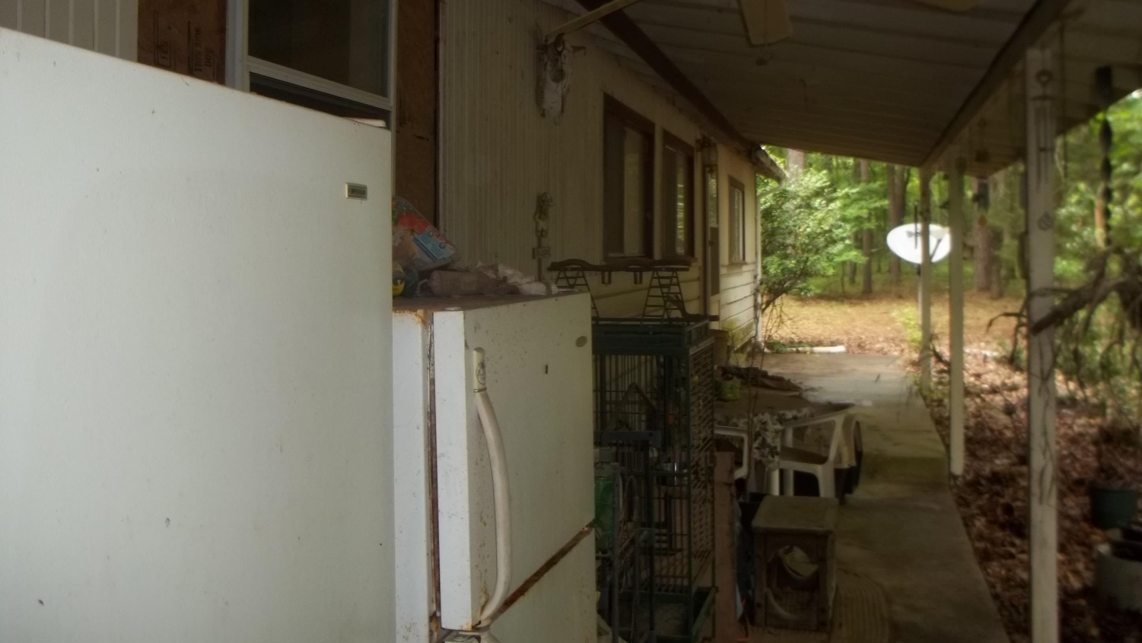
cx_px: 571
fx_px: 1090
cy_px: 222
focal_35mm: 36
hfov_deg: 55.3
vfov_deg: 32.6
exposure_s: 1/30
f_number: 3.3
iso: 64
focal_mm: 5.9
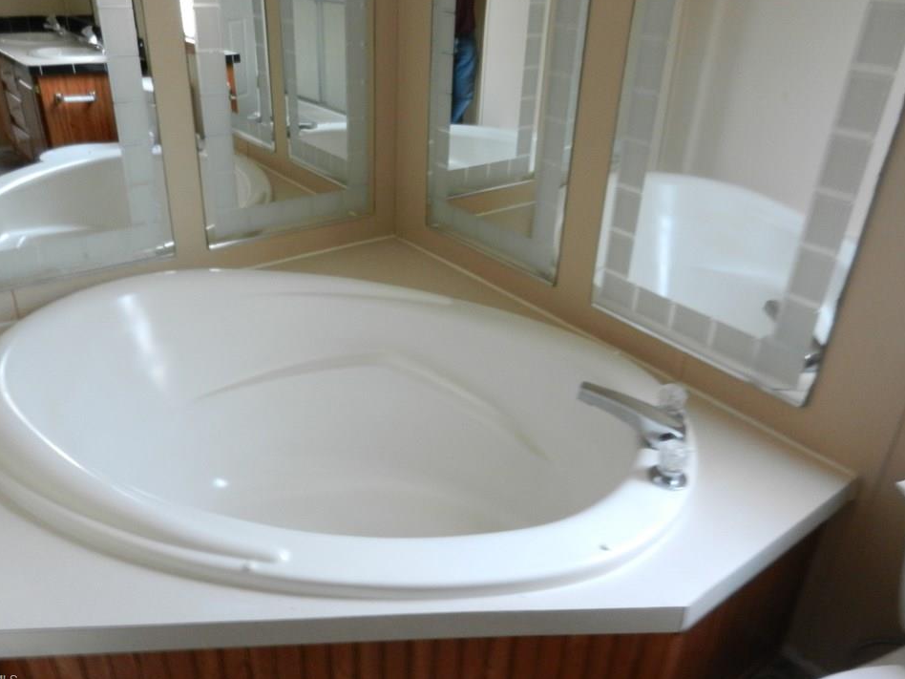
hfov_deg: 65.3
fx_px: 706
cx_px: 438
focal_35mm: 27
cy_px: 323
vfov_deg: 51.3
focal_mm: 4.5
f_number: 3.5
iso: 400
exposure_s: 1/2.5
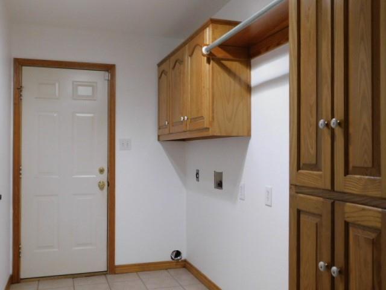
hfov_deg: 51.4
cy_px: 145
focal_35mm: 36
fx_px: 401
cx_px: 193
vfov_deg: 39.7
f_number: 3.5
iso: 400
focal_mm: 6.3
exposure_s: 1/15
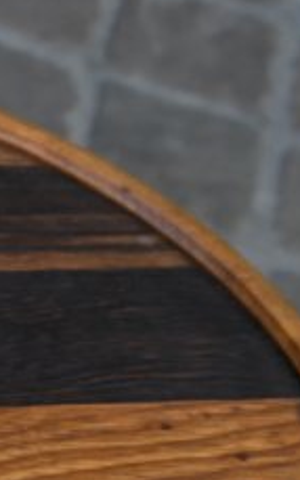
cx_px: -929
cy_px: 677
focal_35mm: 172
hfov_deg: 6.2
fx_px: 2256
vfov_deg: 11.7
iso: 200
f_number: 5.6
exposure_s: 1/250
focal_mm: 21.5
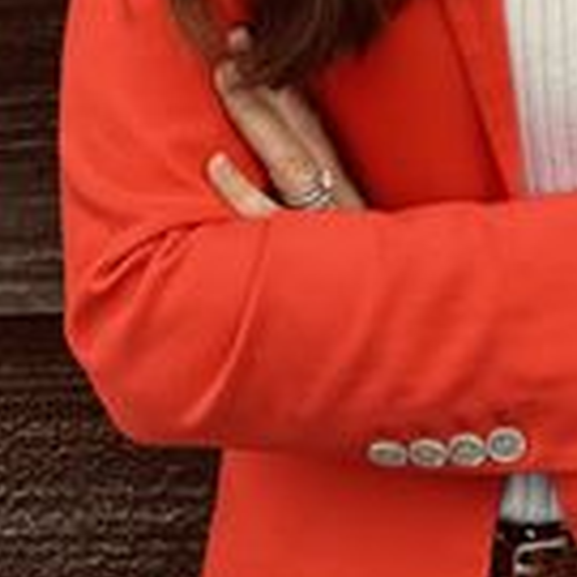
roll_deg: +1.1
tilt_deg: -7.6
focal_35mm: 94
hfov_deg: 17.9
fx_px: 1773
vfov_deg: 16.9
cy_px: -269
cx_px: 615
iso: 80
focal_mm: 6.76
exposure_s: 1/562
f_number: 1.78
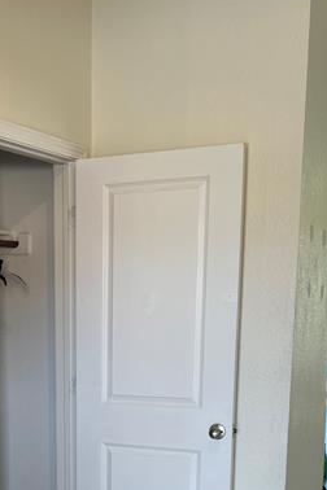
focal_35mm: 55
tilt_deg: -9.7
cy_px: 443
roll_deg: +1.1
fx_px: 749
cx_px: 40
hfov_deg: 24.0
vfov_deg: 34.2
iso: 50
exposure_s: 1/120
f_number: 1.5
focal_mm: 5.7
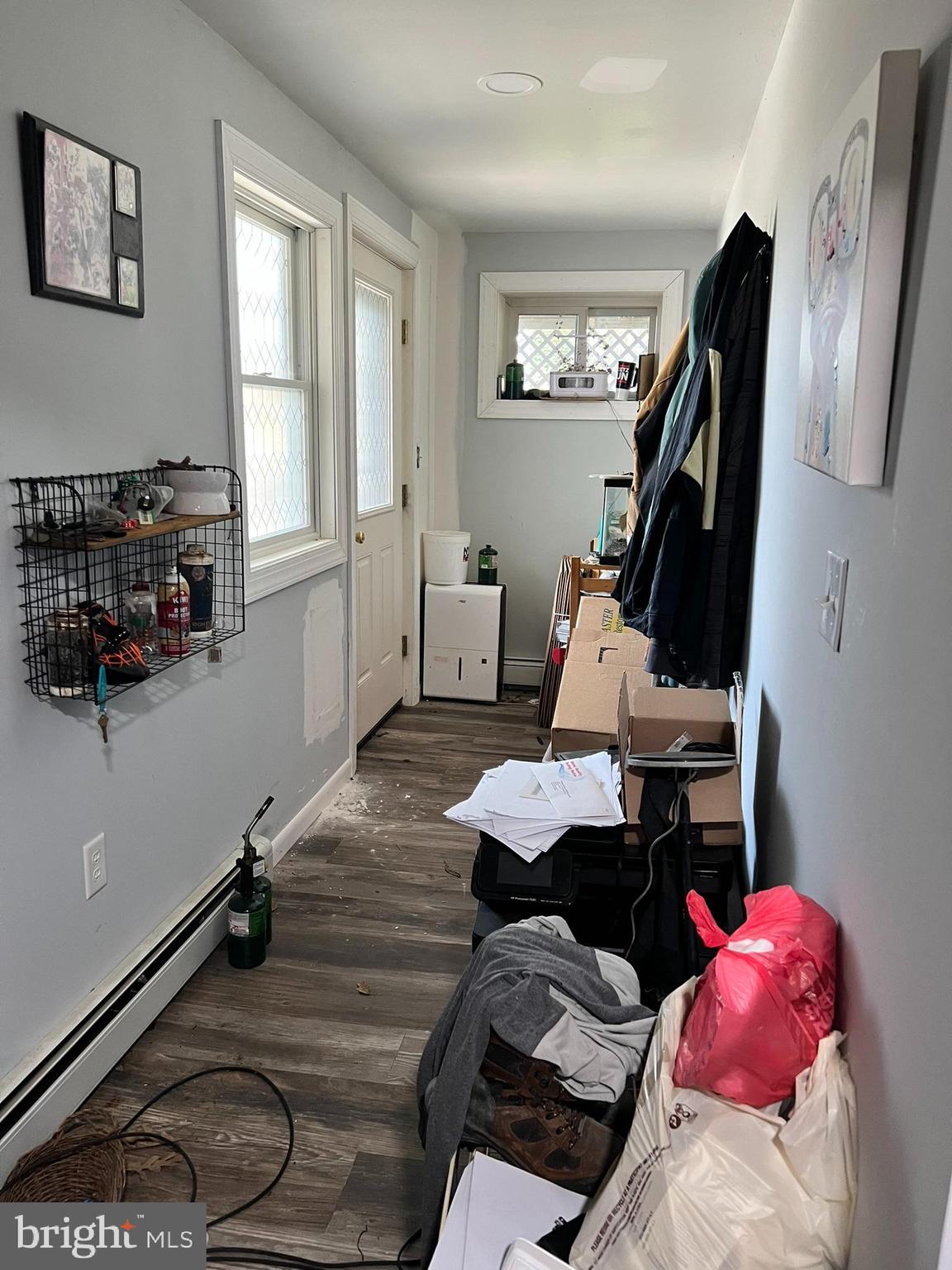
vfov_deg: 67.3
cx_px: 476
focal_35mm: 26
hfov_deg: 53.1
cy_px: 635
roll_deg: -1.4
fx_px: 953
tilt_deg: -11.8
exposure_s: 1/60
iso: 200
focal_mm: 5.7
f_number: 1.5
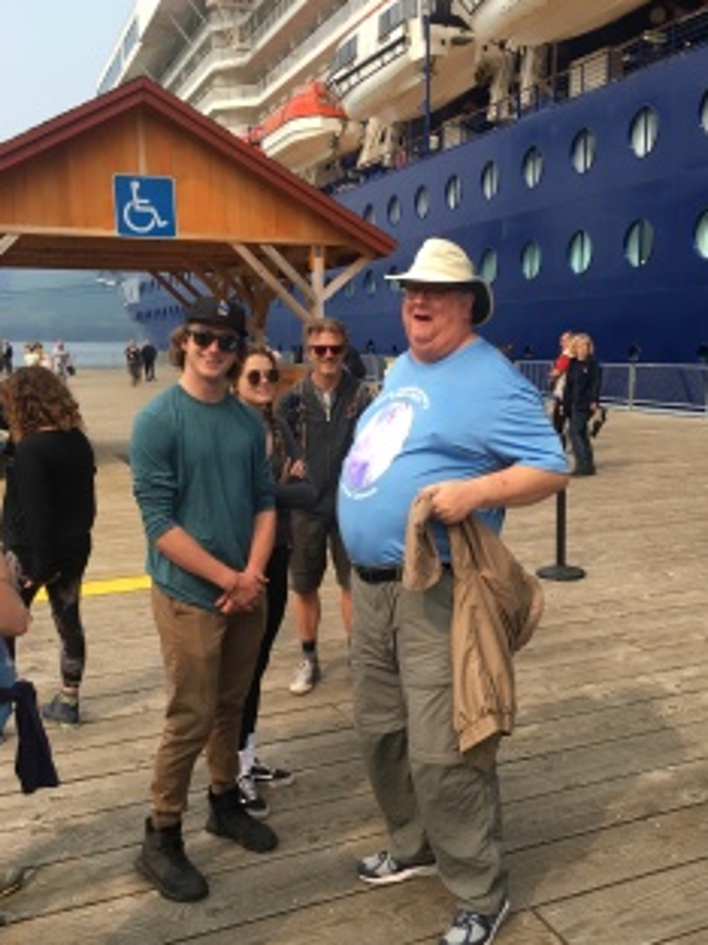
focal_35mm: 34
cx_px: 402
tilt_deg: -8.9
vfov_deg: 53.9
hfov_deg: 41.7
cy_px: 506
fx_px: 927
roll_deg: +1.8
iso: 25
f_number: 2.2
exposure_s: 1/732
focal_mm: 4.15
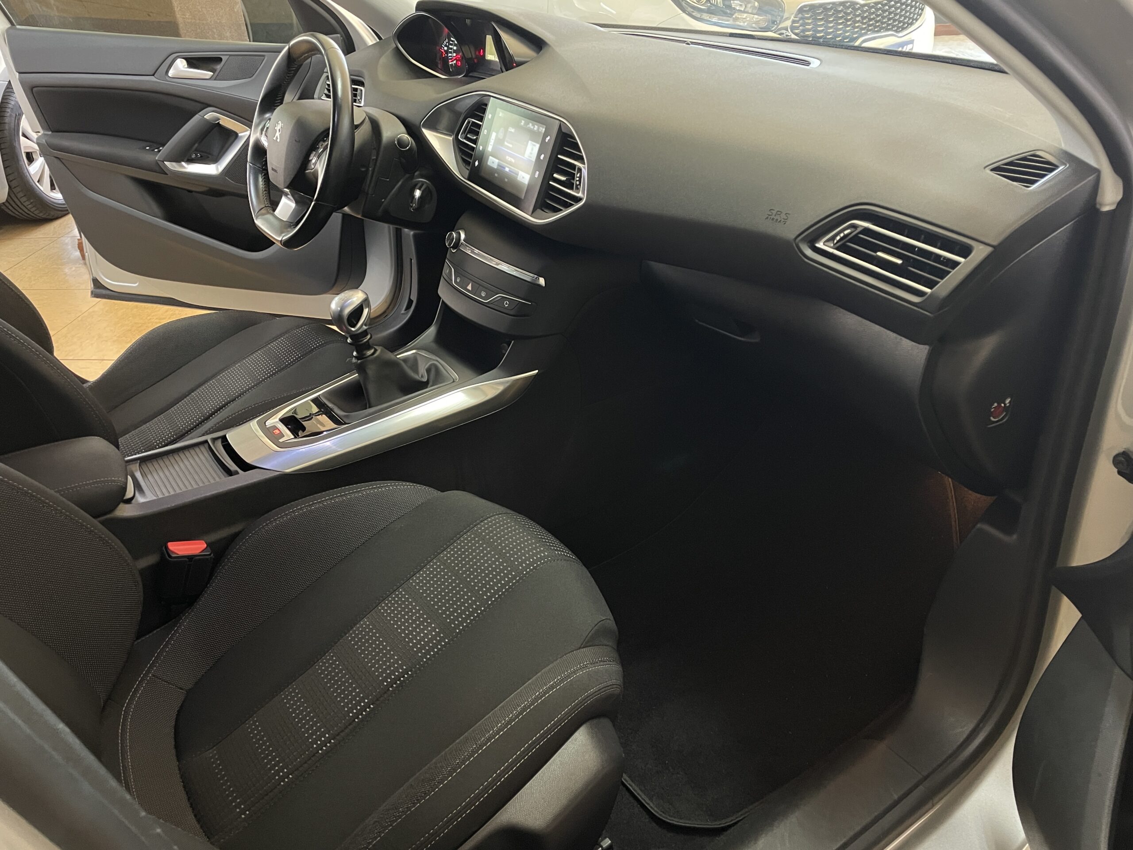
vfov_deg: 53.1
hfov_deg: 67.3
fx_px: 851
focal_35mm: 26
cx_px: 566
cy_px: 425
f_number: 1.6
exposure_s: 1/33
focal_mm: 4.2
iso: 500
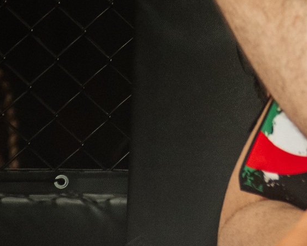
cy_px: -129
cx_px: 464
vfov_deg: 2.7
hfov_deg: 3.3
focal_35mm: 580
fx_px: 5274
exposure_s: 1/640
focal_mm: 135
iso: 2000
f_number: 4
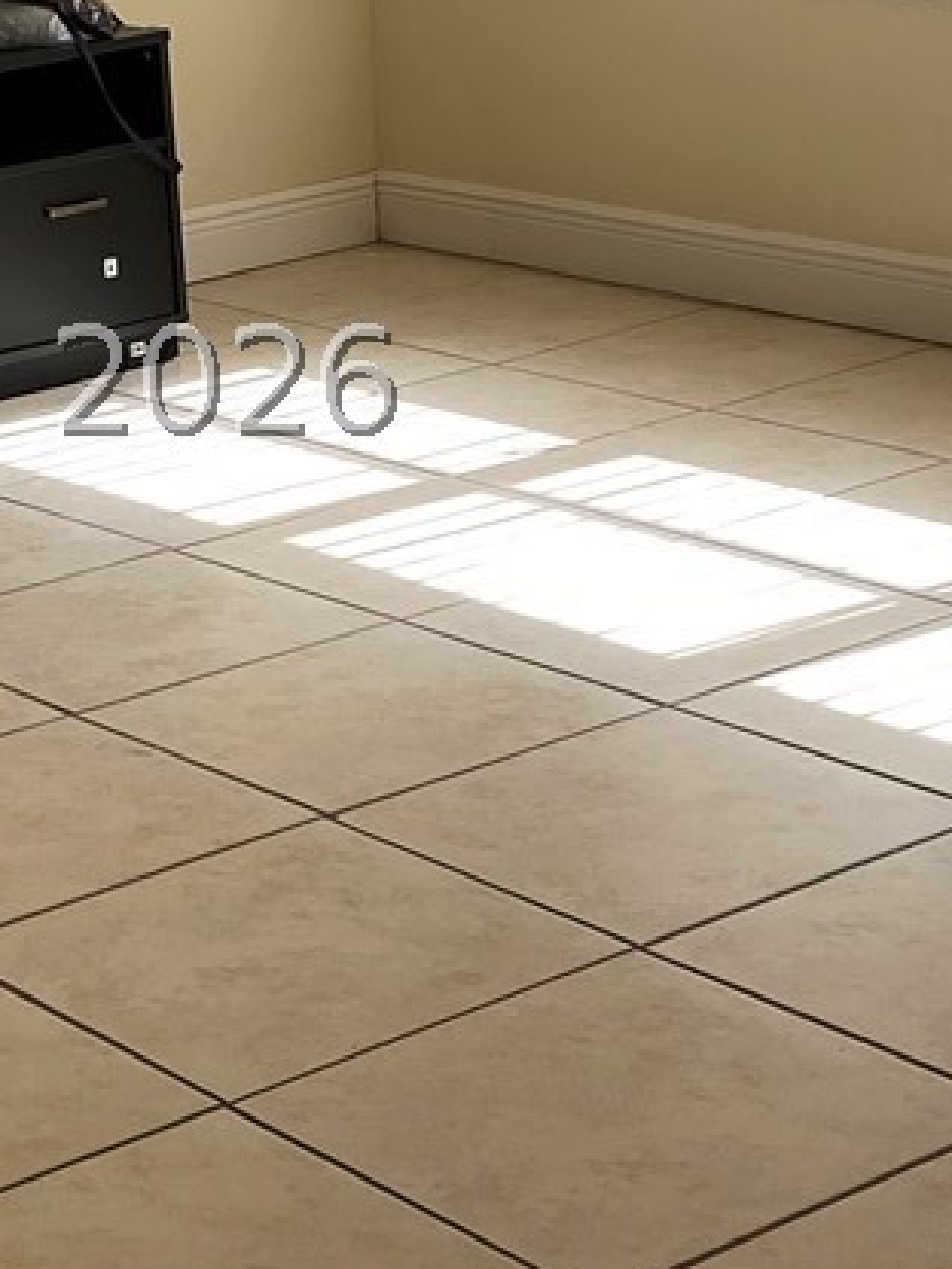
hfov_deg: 14.7
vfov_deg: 19.6
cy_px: 381
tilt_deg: -13.6
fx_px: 3667
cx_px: 217
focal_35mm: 100
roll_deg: +4.6
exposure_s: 1/200
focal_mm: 4.25
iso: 32
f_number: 1.8
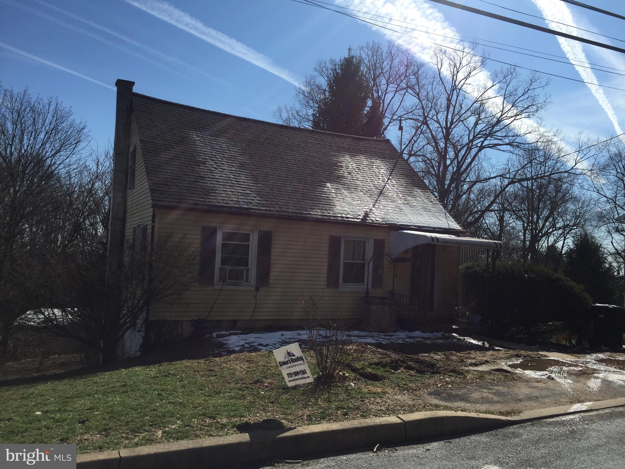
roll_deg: -3.5
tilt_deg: +2.0
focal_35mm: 29
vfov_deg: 48.2
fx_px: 524
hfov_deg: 61.7
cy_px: 234
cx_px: 312
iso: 32
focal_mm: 4.15
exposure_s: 1/3300
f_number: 2.2
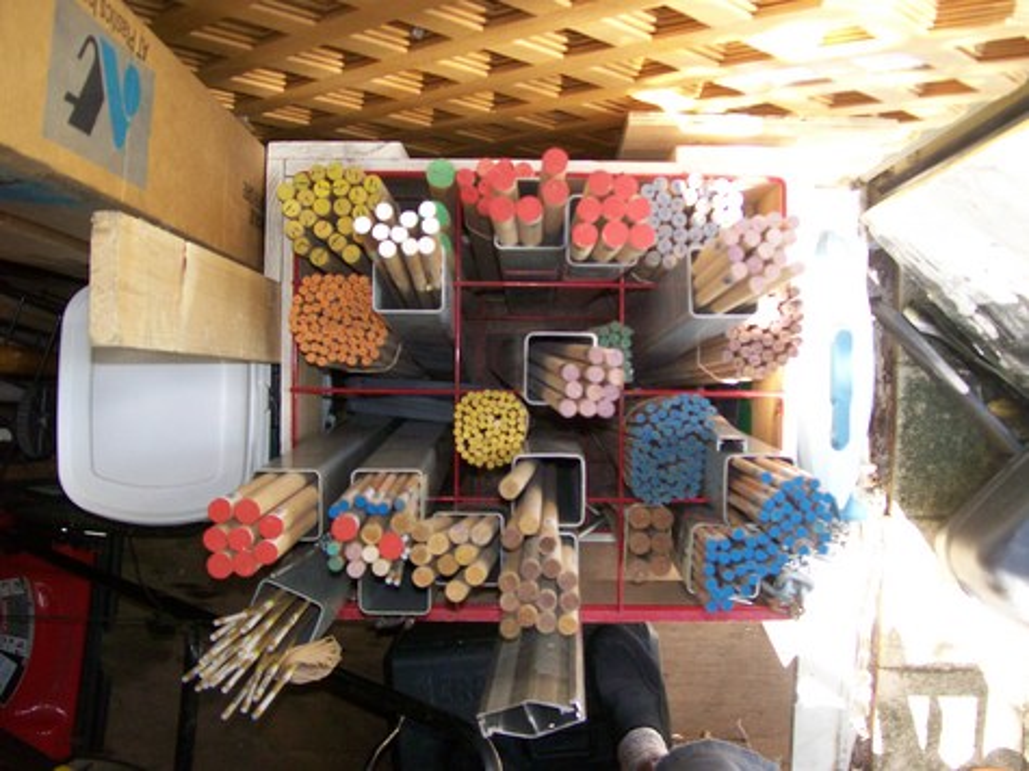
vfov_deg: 39.6
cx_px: 514
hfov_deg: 51.4
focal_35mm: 36
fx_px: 1070
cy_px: 386
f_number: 2.7
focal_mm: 6
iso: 140
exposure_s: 1/64
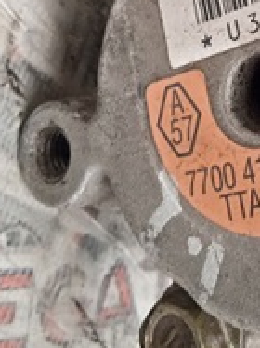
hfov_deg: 19.6
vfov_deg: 25.8
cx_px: 278
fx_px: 722
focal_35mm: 72
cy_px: 9
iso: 470
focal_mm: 3.43
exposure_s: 1/33.3
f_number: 2.2
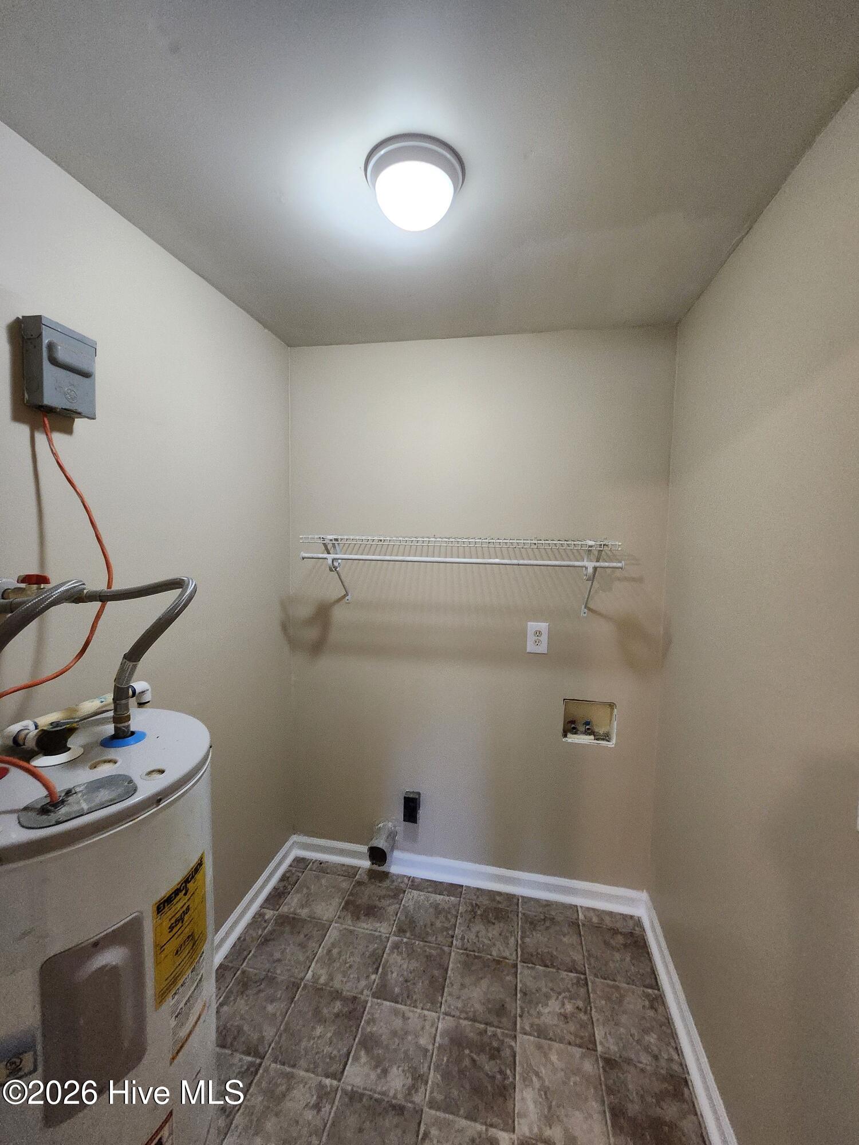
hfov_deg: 89.9
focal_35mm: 13
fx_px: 430
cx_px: 430
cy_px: 572
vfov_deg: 106.2
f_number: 2.2
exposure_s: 1/40
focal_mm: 1.74
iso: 320
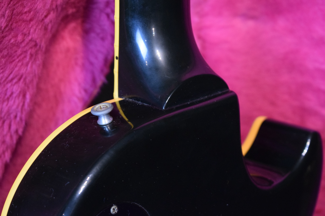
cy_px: 108
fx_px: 745
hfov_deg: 24.6
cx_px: 162
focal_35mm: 82
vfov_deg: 16.6
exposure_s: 1/25
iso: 3200
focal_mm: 55
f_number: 5.6
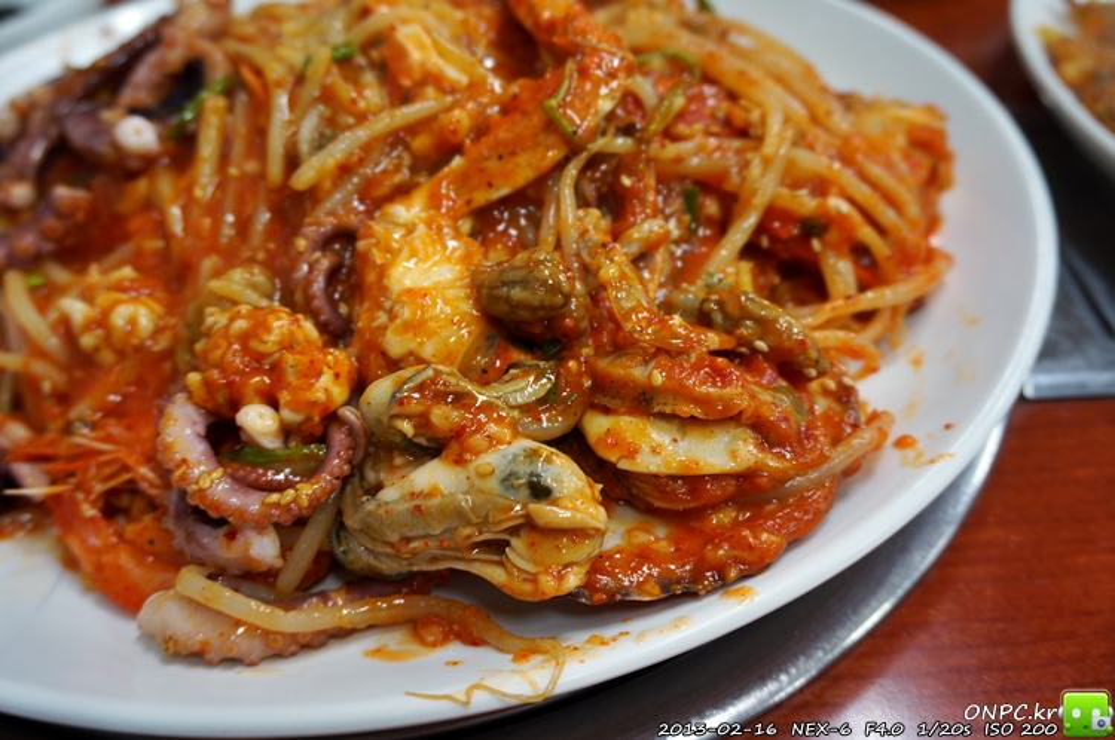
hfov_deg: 57.3
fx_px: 1021
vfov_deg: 39.9
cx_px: 558
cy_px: 370
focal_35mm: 33
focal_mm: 22
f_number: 4
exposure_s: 1/20
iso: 200
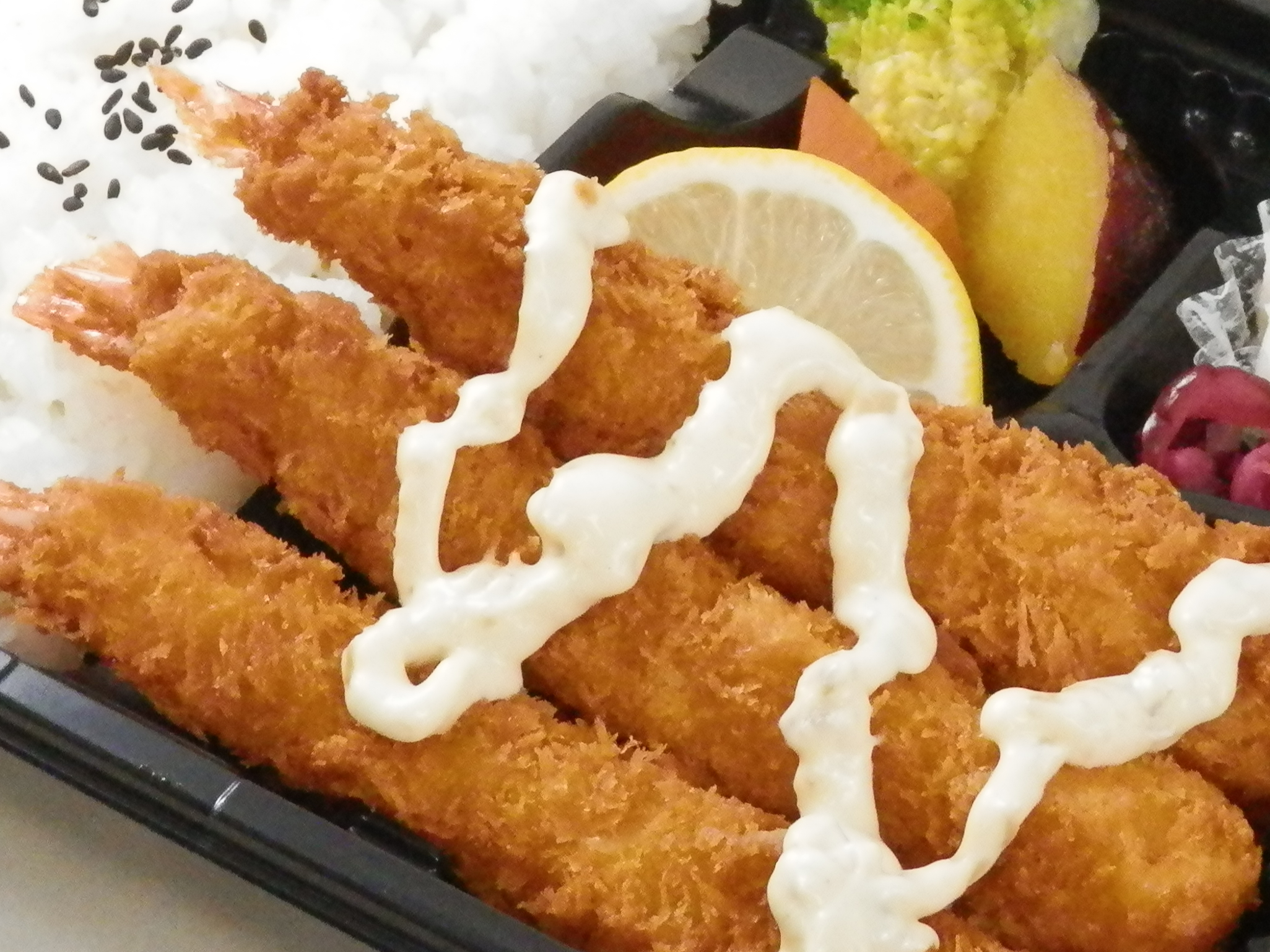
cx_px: 567
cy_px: 446
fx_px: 5063
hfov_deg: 14.3
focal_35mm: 138
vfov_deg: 10.7
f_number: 4.4
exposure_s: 1/125
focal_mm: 11.9
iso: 800
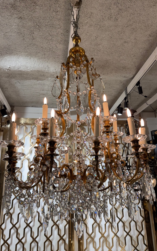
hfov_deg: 46.0
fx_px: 185
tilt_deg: +19.4
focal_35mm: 27
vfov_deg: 68.4
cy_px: 122
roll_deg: +1.0
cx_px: 81
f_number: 1.78
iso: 64
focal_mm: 6.76
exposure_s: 1/100
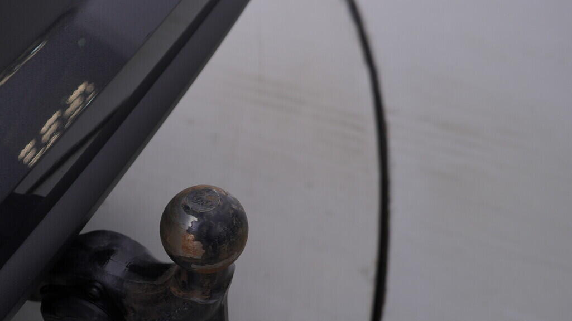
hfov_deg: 38.9
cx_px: 205
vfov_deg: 22.4
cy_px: 249
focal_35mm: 53
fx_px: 804
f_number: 4
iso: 125
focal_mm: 24
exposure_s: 1/60
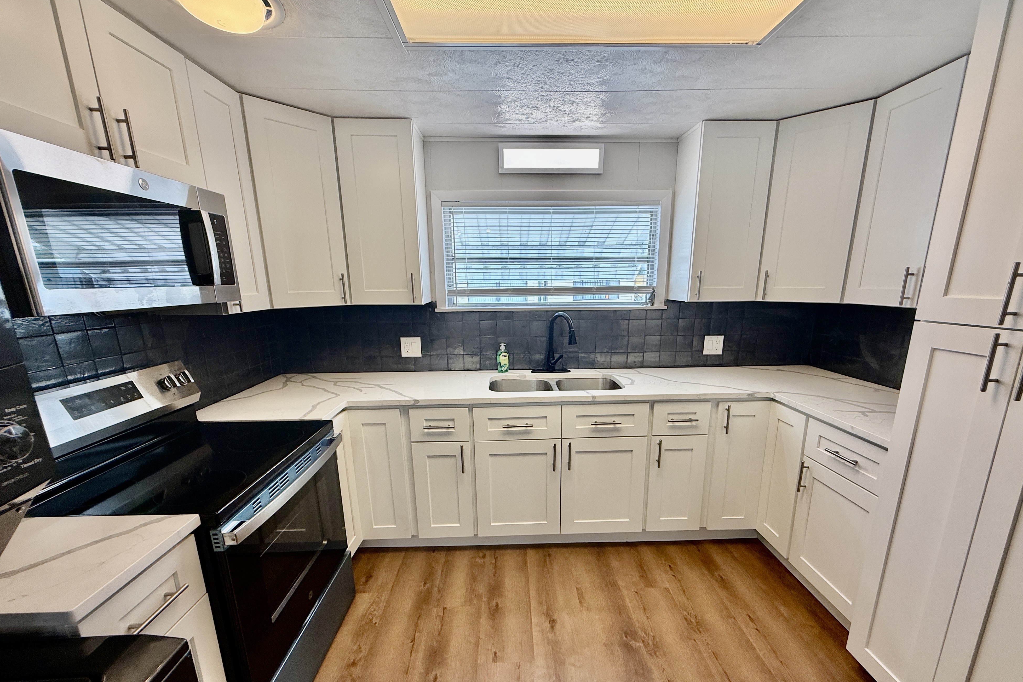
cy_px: 383
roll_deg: -0.2
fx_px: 426
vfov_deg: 77.0
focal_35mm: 15
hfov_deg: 100.4
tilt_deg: -12.6
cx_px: 524
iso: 100
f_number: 2.2
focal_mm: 2.22
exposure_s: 1/120
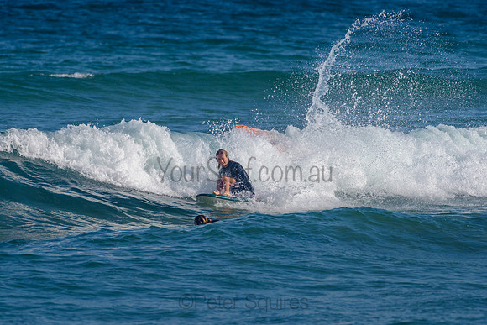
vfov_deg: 2.2
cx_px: 194
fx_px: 8297
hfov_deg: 3.4
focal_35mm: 613
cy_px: 153
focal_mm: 500
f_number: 5.6
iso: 140
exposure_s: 1/2000
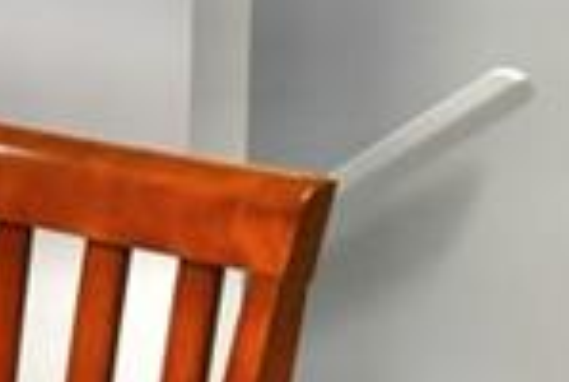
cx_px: -691
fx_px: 2170
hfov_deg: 12.5
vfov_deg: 9.6
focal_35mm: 137
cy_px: -267
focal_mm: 10
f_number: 9
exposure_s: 1/5
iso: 200
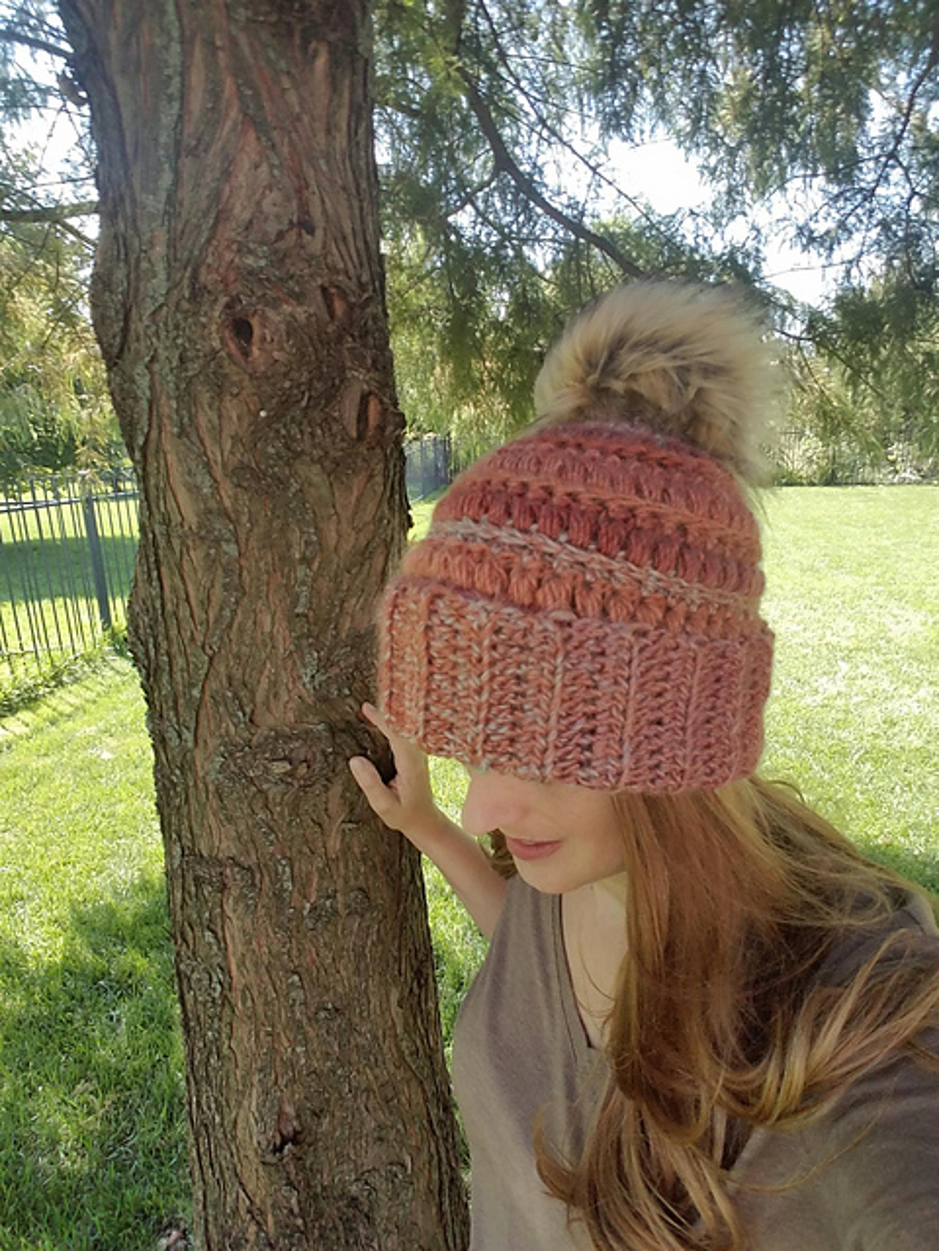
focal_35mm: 21
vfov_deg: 79.0
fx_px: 760
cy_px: 626
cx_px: 470
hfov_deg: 63.4
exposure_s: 1/247
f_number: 1.7
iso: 50
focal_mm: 2.1
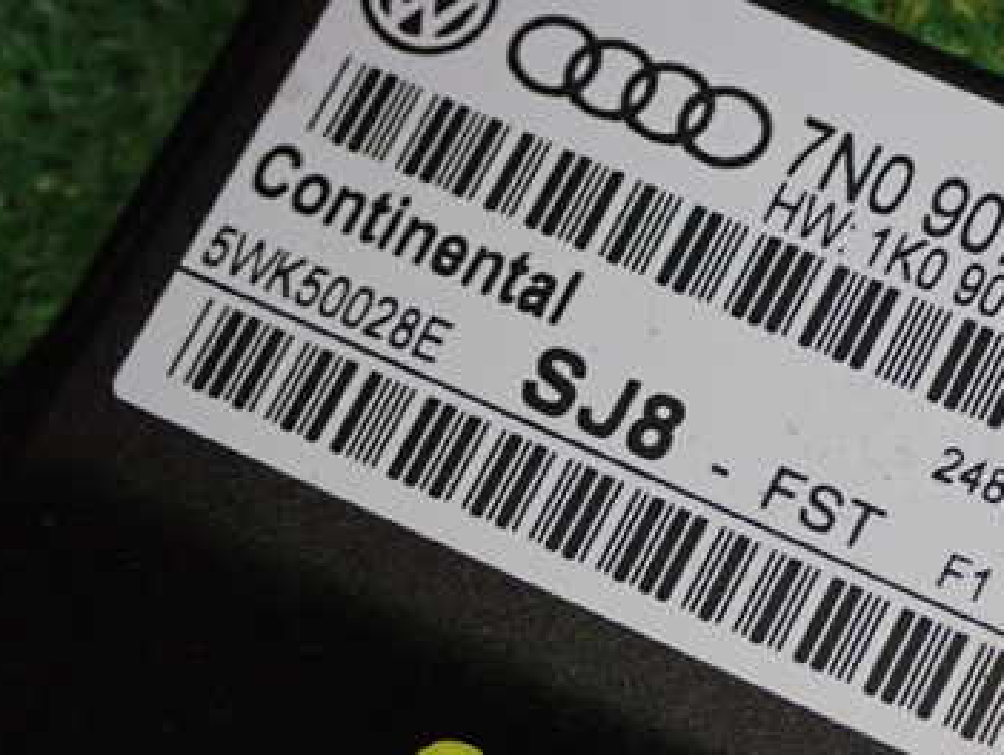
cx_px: 838
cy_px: 392
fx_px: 4065
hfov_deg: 14.0
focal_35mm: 140
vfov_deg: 10.6
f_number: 4.3
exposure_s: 1/80
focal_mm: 14.62
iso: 640
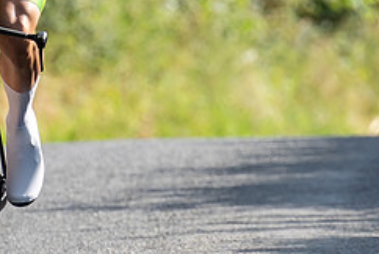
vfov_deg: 0.9
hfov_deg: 1.4
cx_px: 0
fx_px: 15536
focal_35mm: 1474
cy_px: 188
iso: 250
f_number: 4
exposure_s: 1/1000
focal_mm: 242
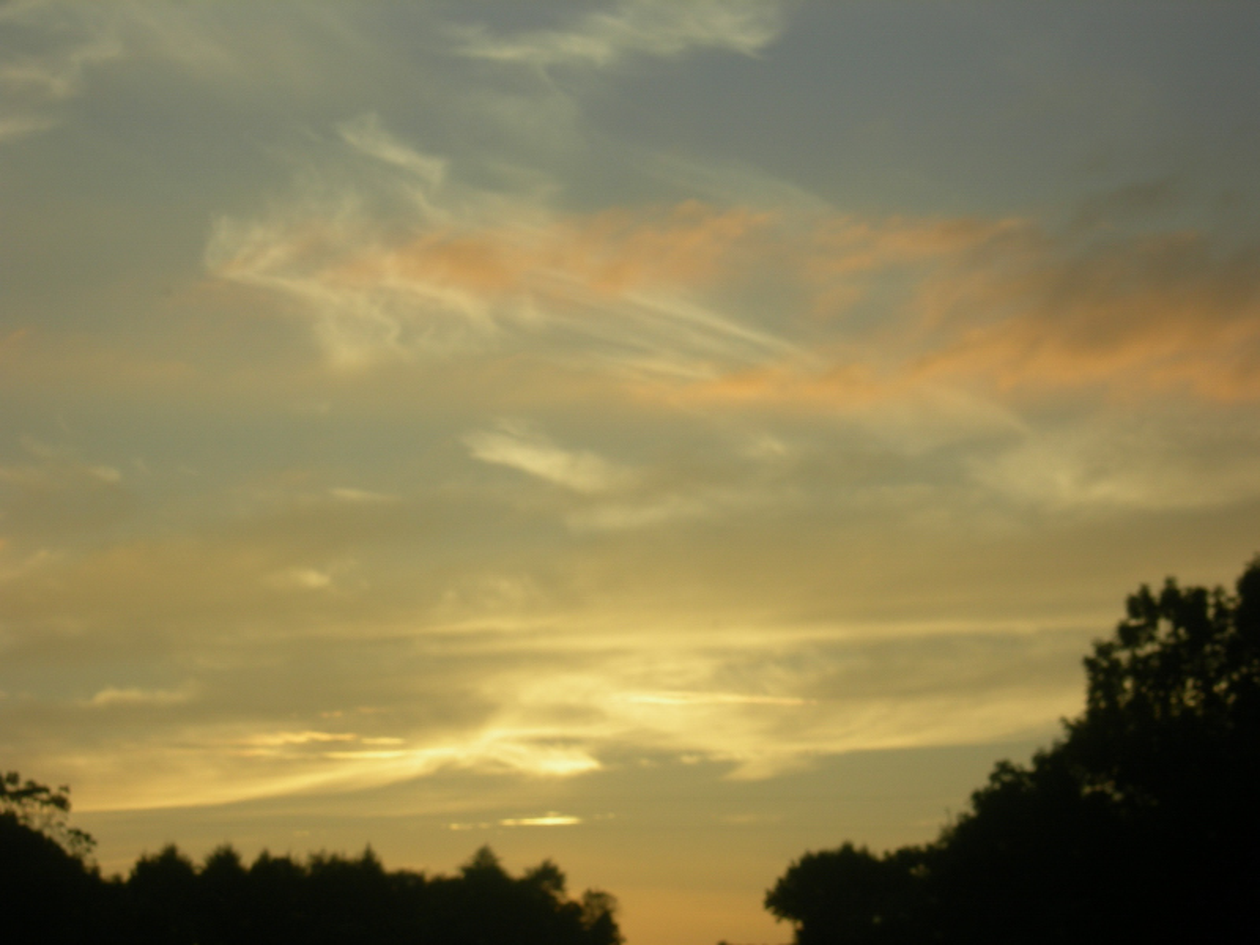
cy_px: 472
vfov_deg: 13.0
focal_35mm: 114
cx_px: 630
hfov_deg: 17.3
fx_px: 4150
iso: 50
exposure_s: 1/114
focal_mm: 23.4
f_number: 8.2
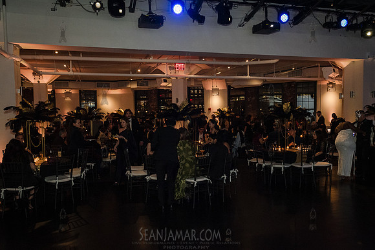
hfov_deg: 63.8
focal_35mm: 29
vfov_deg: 45.1
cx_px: 188
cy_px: 135
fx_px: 301
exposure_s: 1/160
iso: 4000
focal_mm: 24
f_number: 4.5
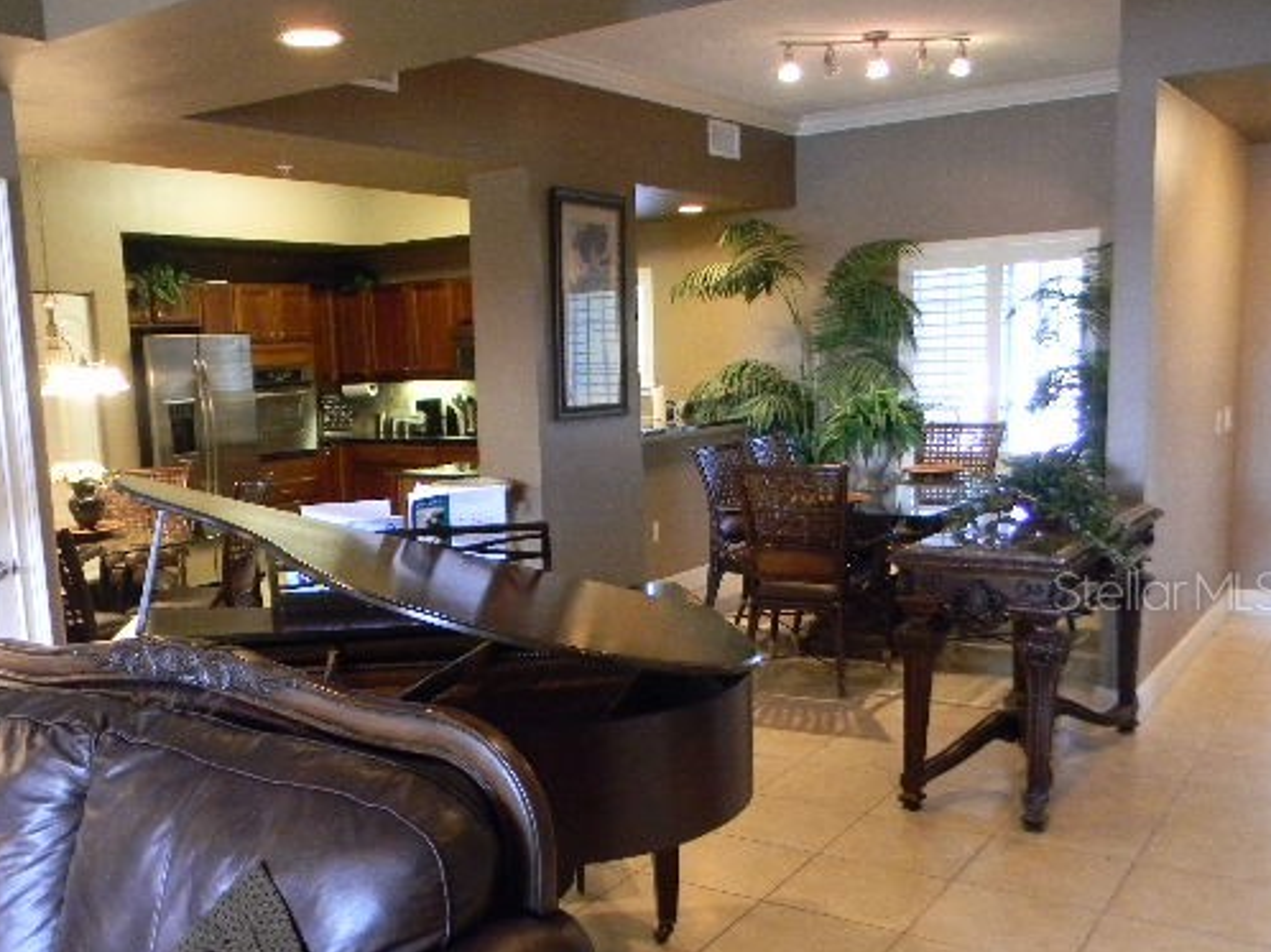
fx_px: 1321
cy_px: 590
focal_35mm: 36
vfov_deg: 39.4
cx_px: 477
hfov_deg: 50.9
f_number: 3.5
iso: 400
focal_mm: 5
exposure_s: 1/16.1
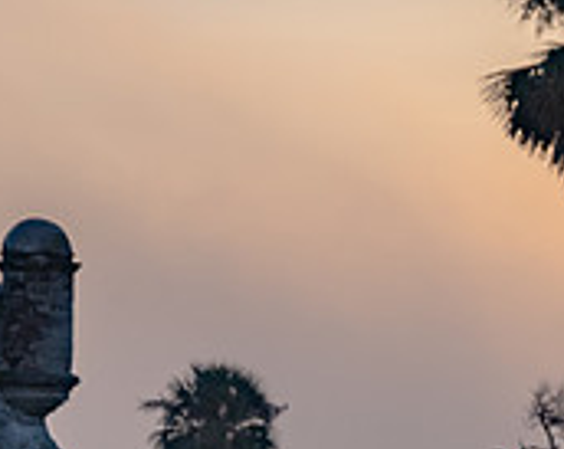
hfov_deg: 5.9
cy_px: 236
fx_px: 5466
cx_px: 563
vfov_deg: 4.7
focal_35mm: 328
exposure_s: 1/2000
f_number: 2.8
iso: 64
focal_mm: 70
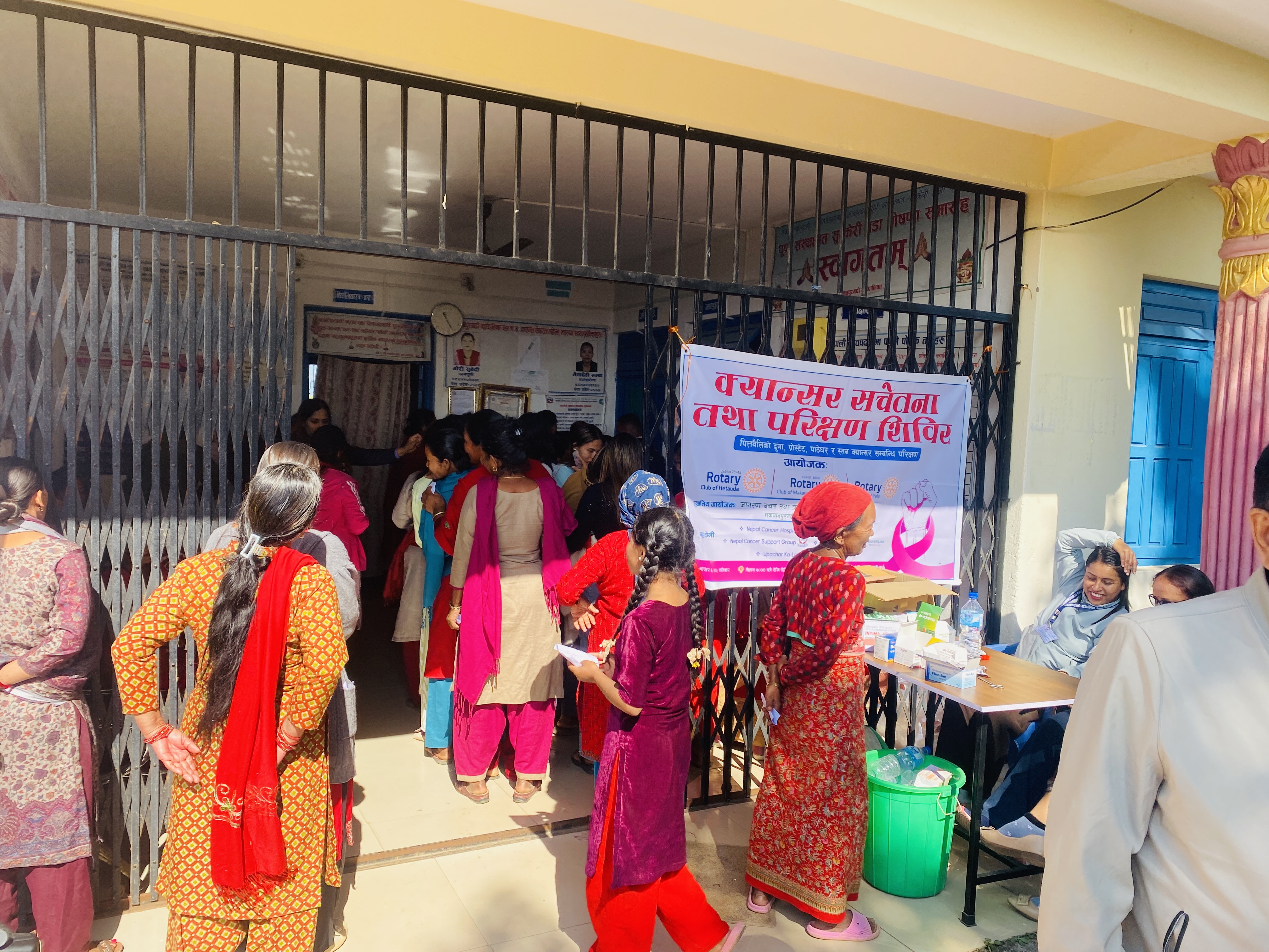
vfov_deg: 53.1
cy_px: 476
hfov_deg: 67.3
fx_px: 953
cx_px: 634
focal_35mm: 26
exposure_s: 1/898
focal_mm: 4.25
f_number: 1.8
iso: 32
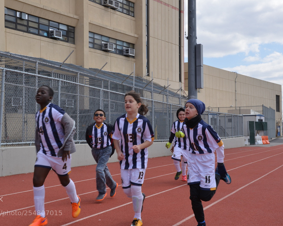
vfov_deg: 27.6
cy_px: 115
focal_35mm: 55
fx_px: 461
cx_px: 122
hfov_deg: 34.1
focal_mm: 48
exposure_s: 1/125
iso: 450
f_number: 22
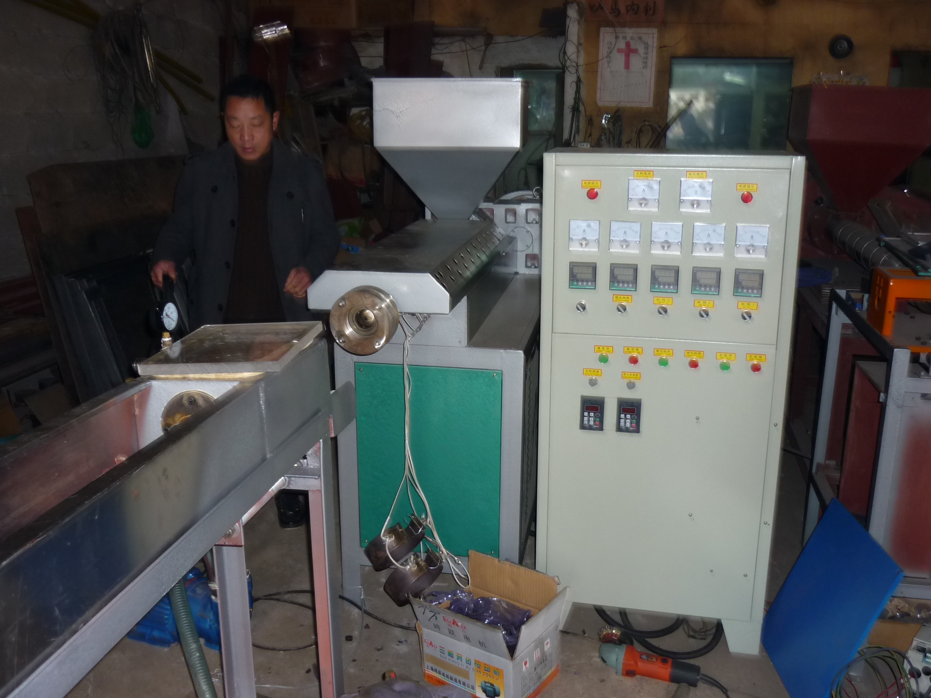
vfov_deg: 42.9
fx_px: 888
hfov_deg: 55.4
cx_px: 466
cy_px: 349
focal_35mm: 33
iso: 160
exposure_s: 1/30
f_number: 2.8
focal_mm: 5.5
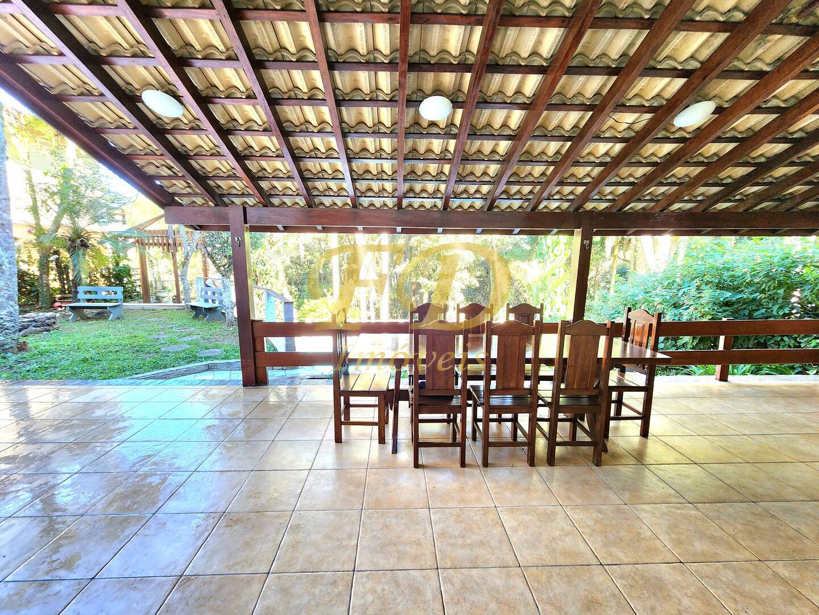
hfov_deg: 106.2
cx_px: 410
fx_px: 308
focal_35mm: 13
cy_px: 308
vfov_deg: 89.9
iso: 160
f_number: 2.2
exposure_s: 1/60.2
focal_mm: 2.2
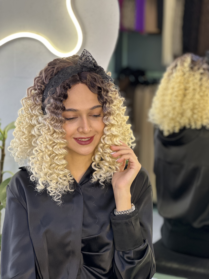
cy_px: 140
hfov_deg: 19.1
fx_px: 620
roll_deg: -1.2
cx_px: 104
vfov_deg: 25.3
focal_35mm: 77
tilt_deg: -7.0
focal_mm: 9
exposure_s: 1/33
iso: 125
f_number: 2.8
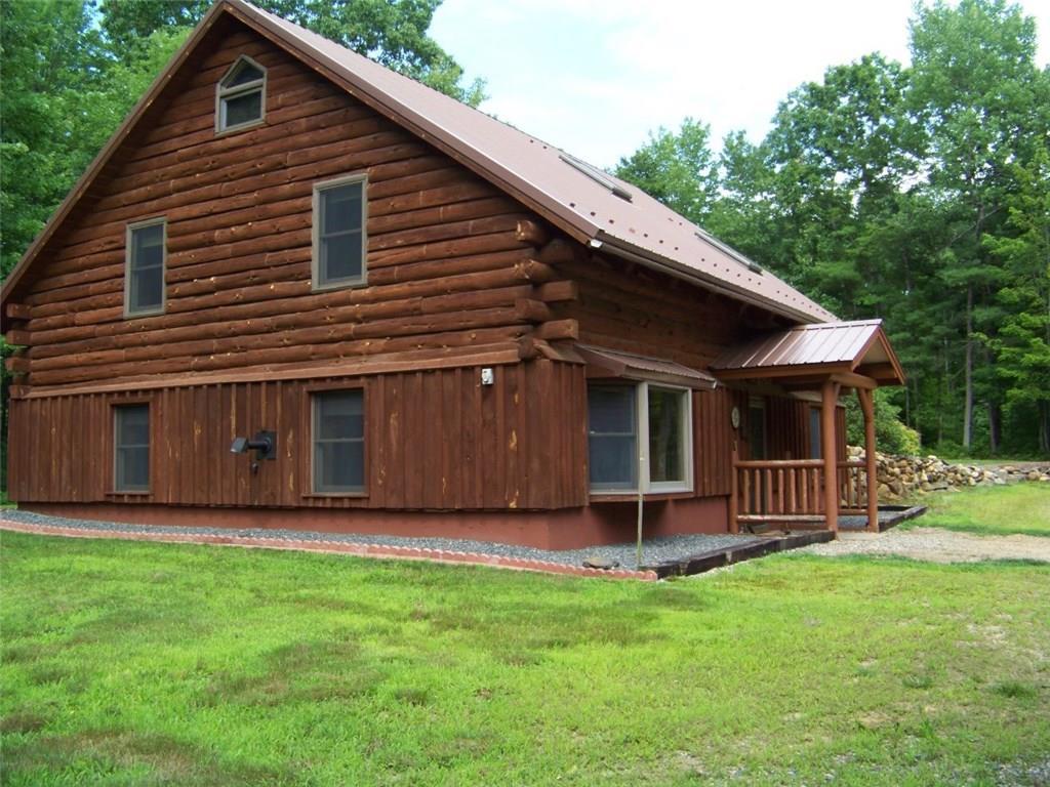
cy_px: 394
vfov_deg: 39.7
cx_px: 525
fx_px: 1092
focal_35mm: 36
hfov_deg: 51.4
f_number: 2.8
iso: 69
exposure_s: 1/250
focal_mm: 5.85
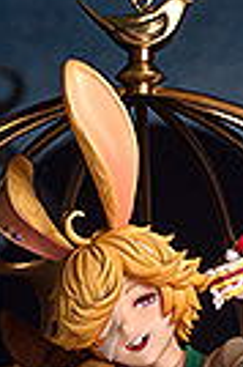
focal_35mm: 617
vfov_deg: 3.3
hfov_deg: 2.2
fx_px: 6263
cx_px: 128
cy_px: 275
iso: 160
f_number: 8
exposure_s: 1/160
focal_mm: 100
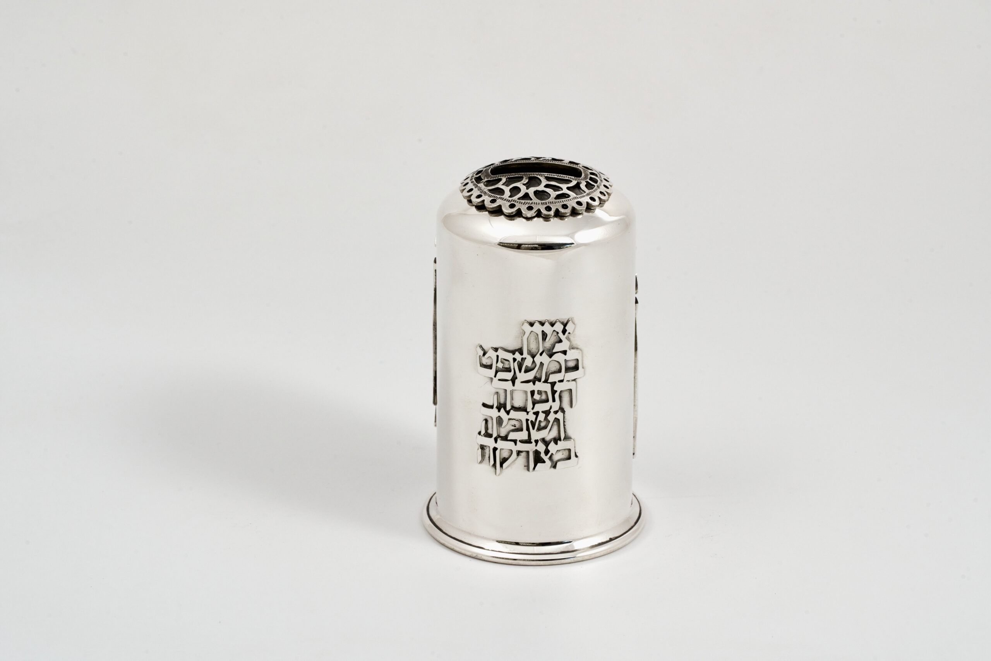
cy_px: 330
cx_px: 496
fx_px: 2753
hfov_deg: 20.4
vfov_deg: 13.7
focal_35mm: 100
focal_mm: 100
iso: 1000
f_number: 16
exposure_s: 1/250
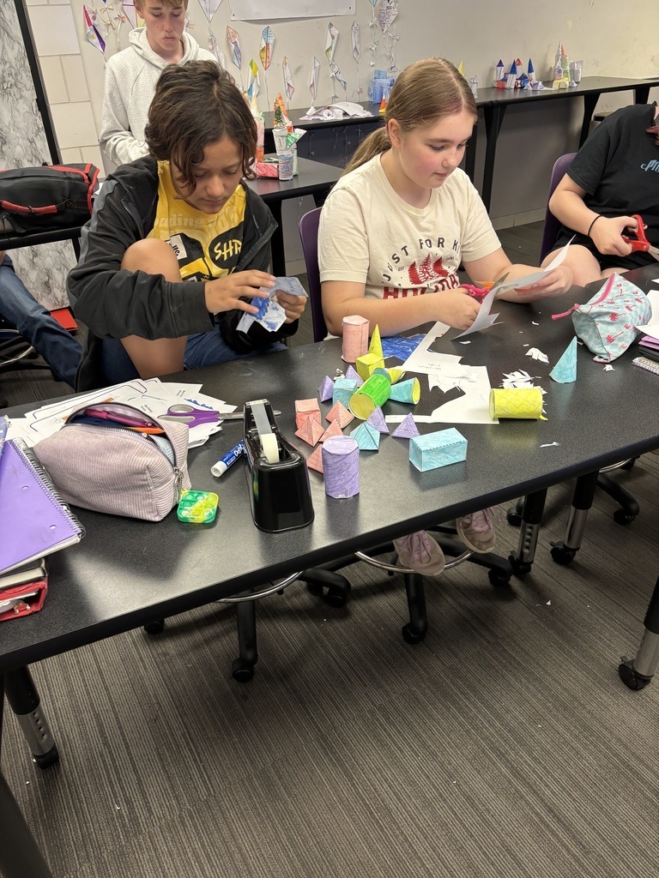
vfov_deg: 67.3
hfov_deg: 53.1
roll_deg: +1.4
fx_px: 660
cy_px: 439
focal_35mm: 26
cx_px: 330
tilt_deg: -32.7
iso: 160
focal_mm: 5.96
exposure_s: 1/60
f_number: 1.6
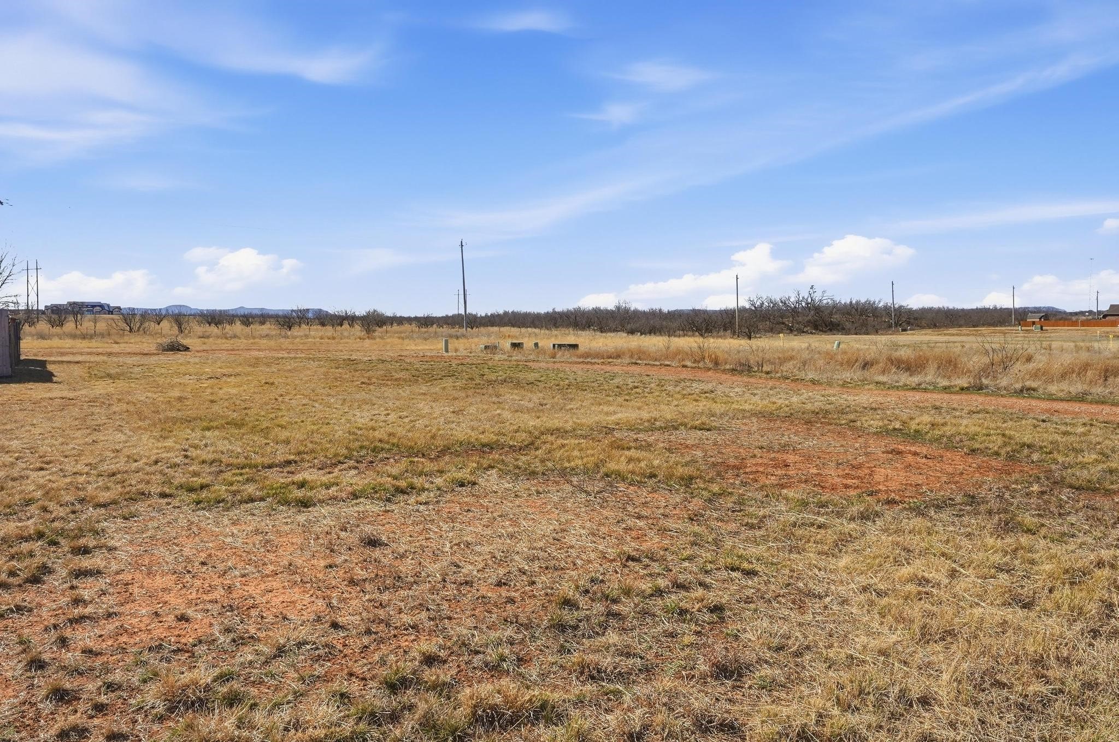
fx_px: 745
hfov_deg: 73.8
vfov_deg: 53.0
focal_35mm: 24
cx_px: 560
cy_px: 371
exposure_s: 1/6400
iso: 200
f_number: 11
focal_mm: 16
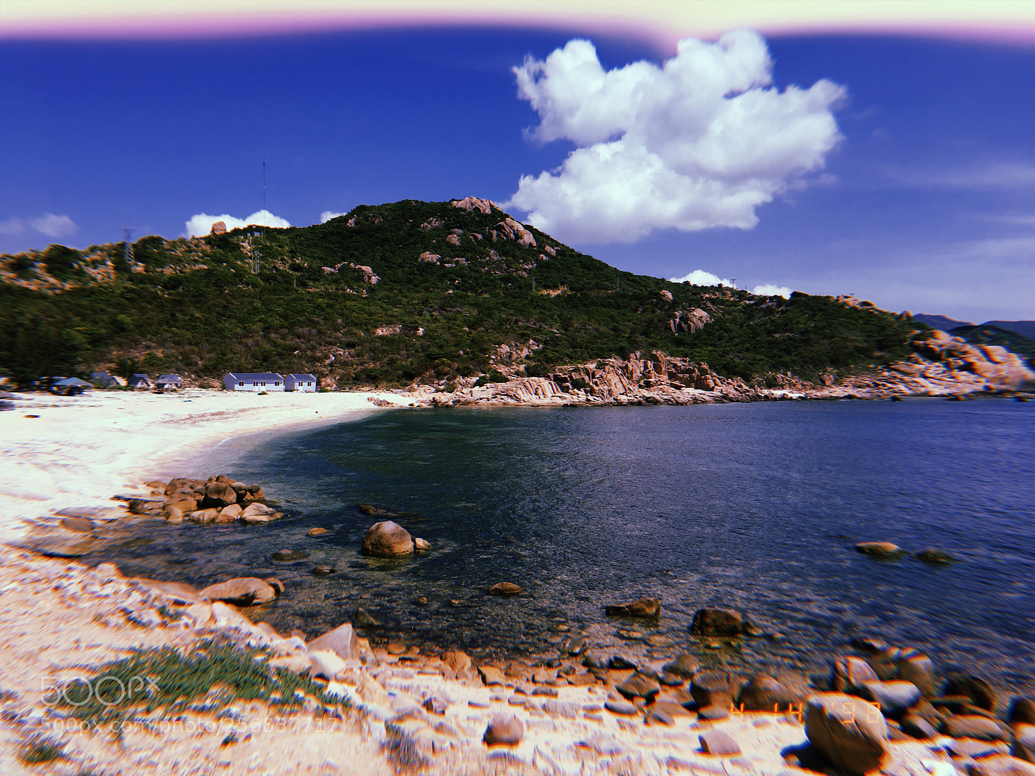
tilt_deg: -1.4
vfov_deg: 48.2
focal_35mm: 29
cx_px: 518
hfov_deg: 61.7
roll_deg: -0.4
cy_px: 388
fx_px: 867
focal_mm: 4.15
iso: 25
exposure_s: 1/2564
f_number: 2.2
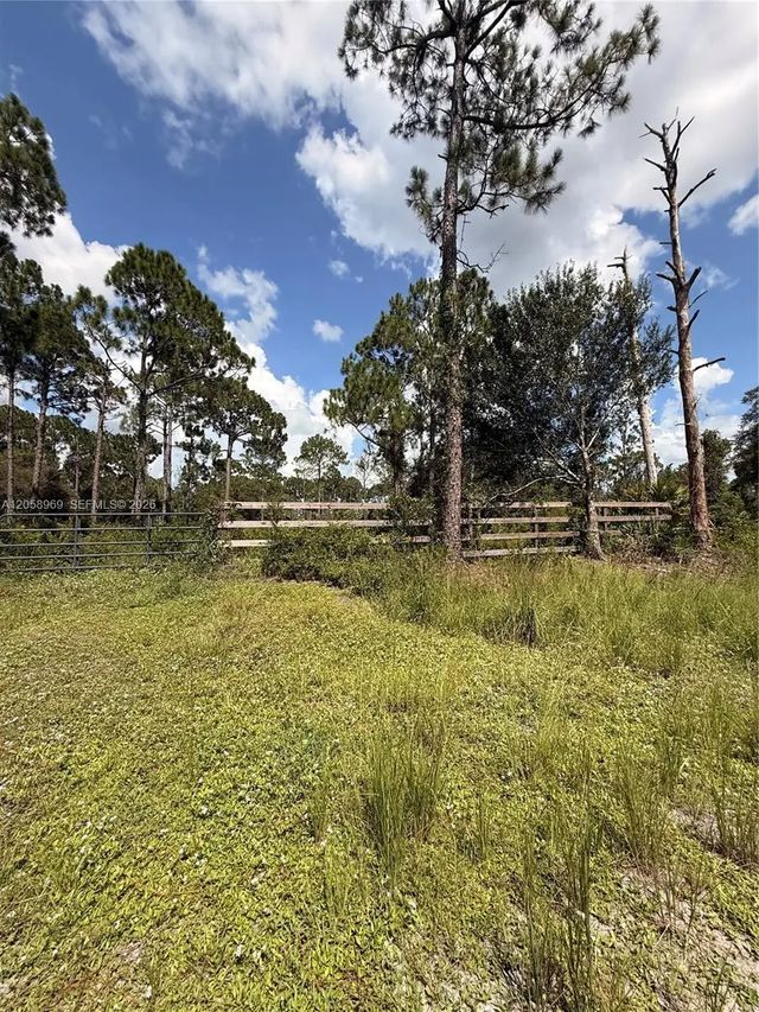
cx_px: 380
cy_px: 506
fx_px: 409
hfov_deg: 85.7
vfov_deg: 102.1
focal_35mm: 14
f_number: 2.2
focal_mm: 2.22
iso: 64
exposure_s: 1/2237
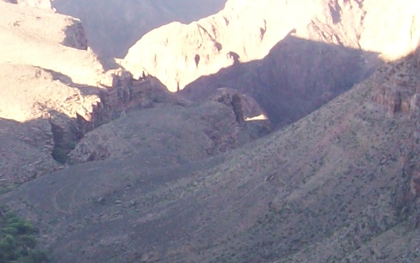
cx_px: -54
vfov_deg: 5.4
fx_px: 2771
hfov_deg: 8.6
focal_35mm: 242
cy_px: 157
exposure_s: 1/70.6
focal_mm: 8.8
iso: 66
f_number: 3.6
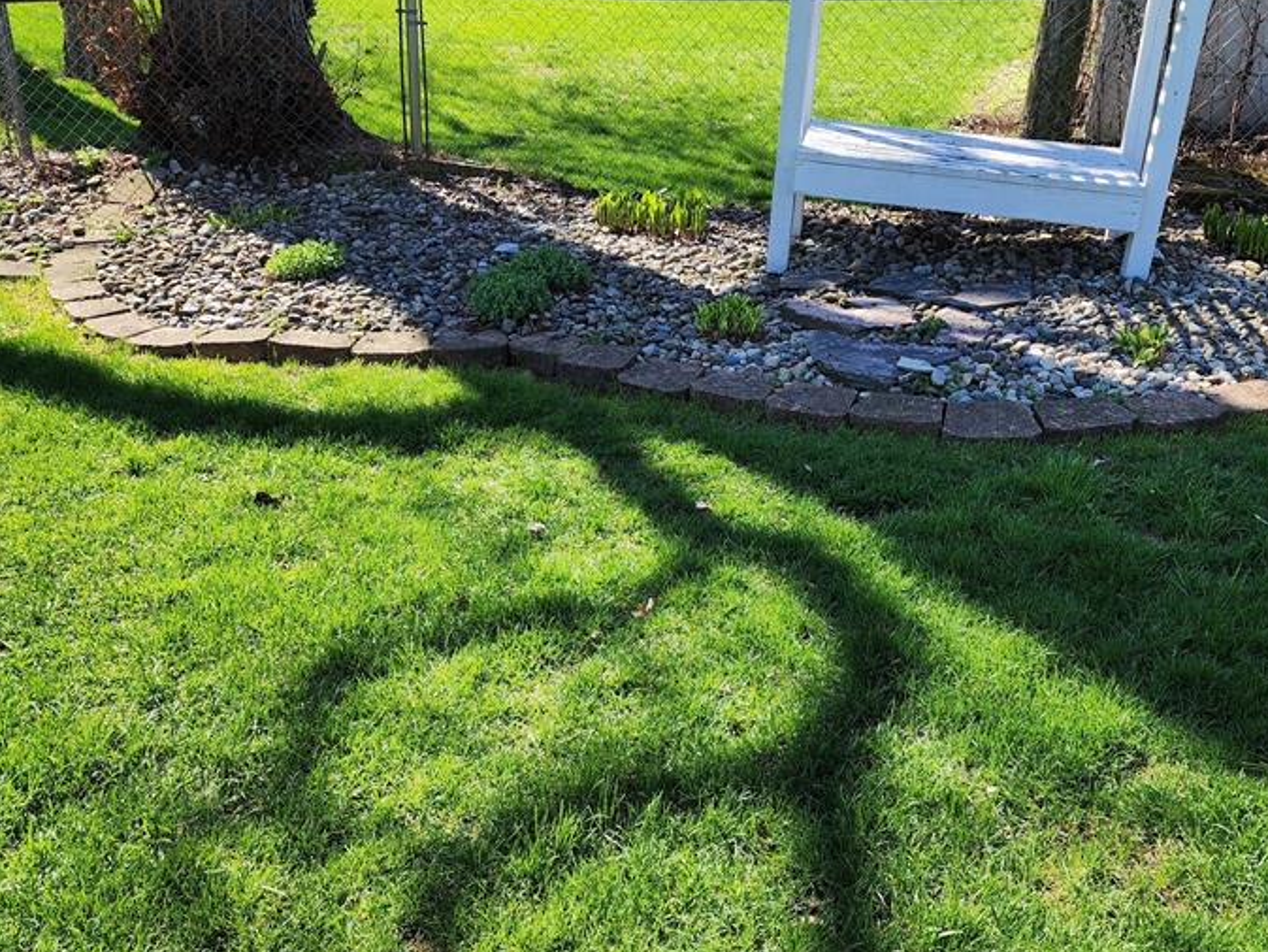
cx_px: 720
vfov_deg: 40.5
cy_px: 385
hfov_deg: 52.5
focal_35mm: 35
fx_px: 1282
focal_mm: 6.4
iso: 12
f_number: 1.8
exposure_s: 1/265
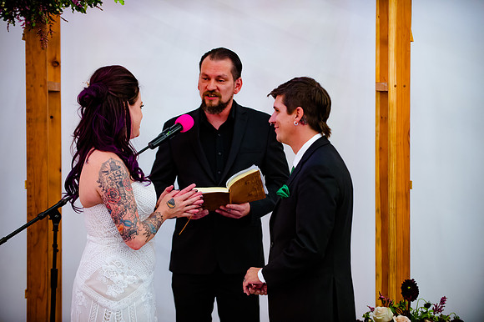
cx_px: 242
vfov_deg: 11.8
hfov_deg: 17.7
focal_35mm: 116
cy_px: 161
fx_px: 1559
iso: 2500
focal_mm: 116
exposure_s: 1/80
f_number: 3.2
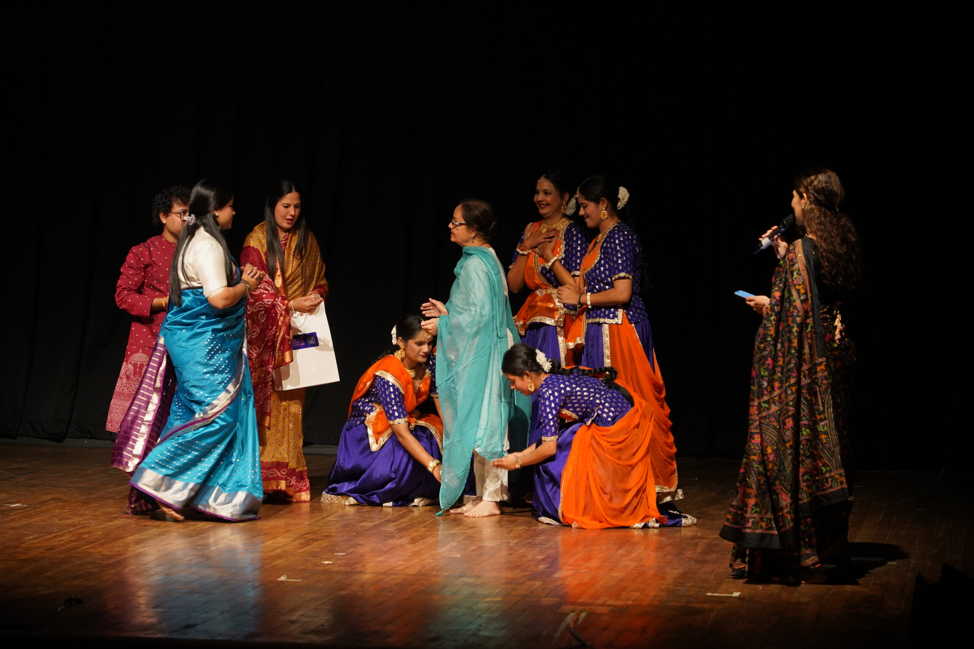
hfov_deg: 19.8
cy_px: 324
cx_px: 487
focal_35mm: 103
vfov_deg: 13.3
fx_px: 2787
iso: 2000
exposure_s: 1/200
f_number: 4.5
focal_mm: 103
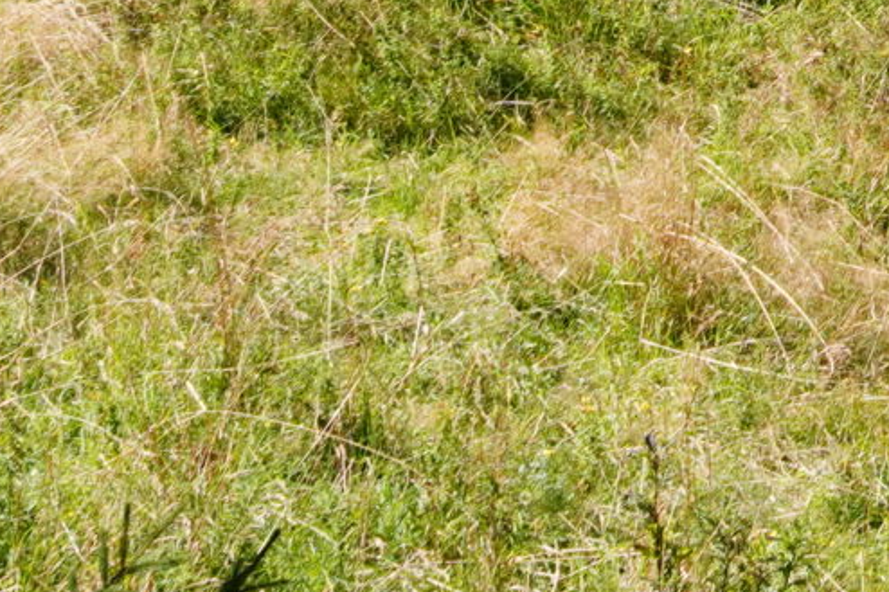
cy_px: -609
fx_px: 25909
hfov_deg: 2.0
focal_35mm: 1050
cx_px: 1440
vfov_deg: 1.3
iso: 320
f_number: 11
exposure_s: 1/200
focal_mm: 135
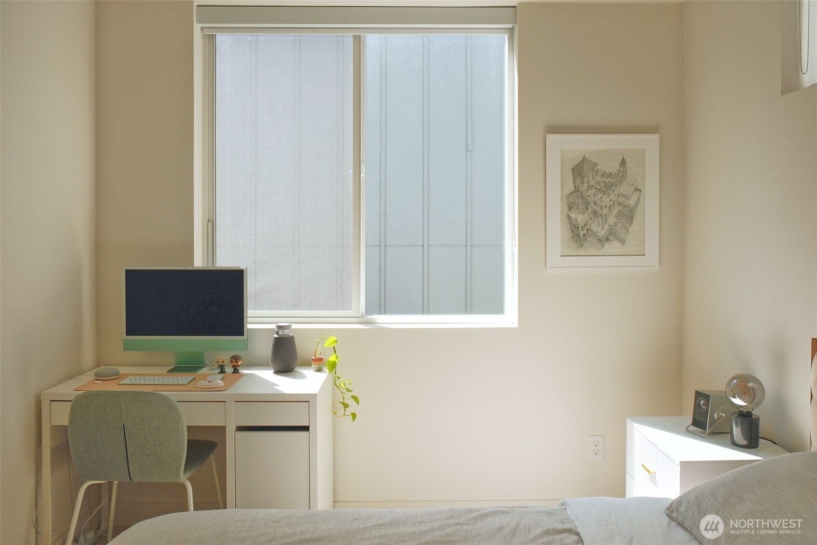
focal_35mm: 27
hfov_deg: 67.4
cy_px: 272
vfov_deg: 47.9
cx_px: 408
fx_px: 613
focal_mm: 18
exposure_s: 1/140
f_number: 6.4
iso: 250
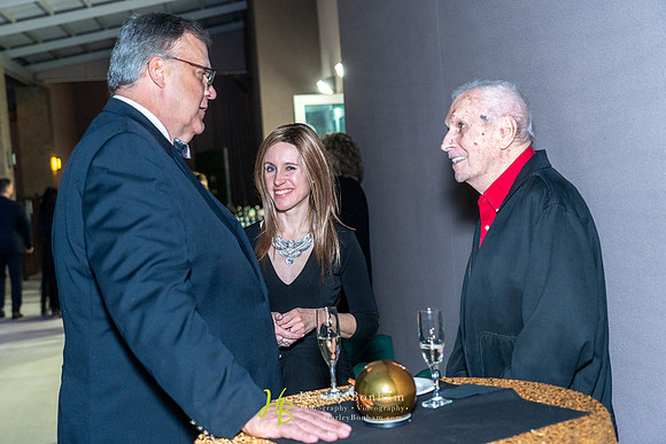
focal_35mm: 51
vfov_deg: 26.5
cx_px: 333
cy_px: 222
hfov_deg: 38.9
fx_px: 944
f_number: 4
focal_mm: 51
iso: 3200
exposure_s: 1/200
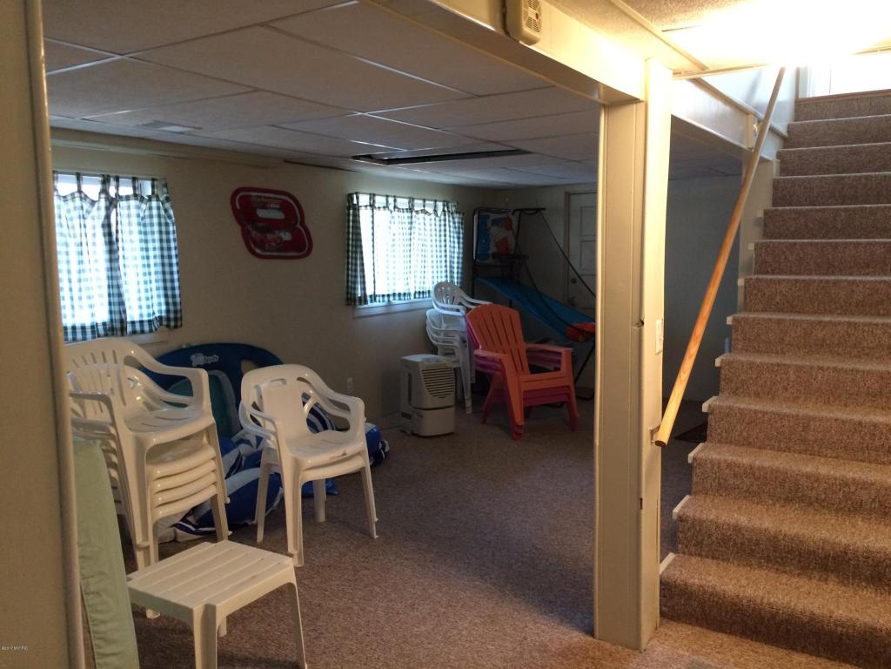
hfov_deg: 61.7
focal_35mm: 29
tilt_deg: -7.2
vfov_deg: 48.2
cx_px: 446
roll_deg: +0.8
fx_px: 746
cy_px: 334
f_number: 2.2
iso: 250
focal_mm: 4.15
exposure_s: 1/30
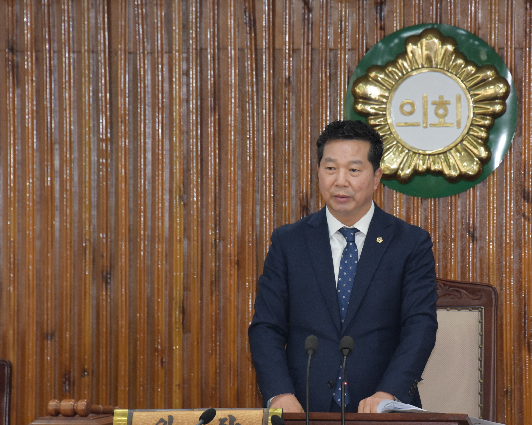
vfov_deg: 4.5
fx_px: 5416
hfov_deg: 5.6
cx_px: 346
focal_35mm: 344
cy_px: 227
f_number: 8
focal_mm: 250
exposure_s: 1/200
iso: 3600
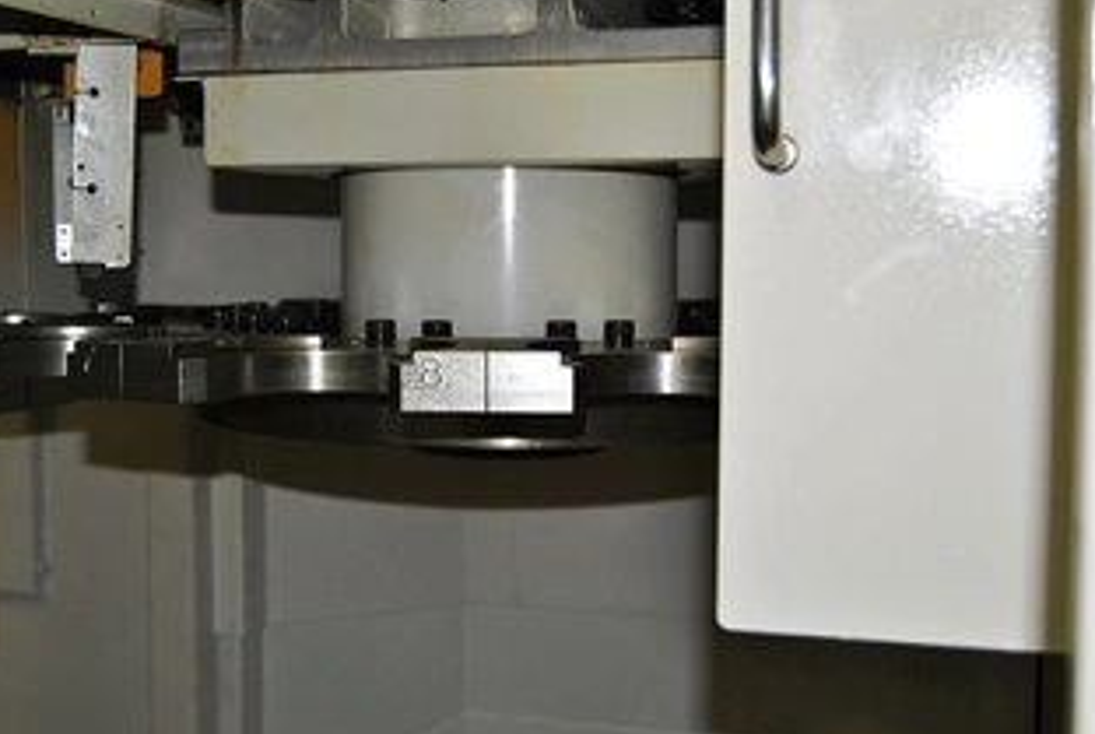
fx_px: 1523
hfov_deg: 39.4
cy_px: 341
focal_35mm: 50
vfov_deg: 27.1
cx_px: 460
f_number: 4
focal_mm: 26
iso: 200
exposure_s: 1/60
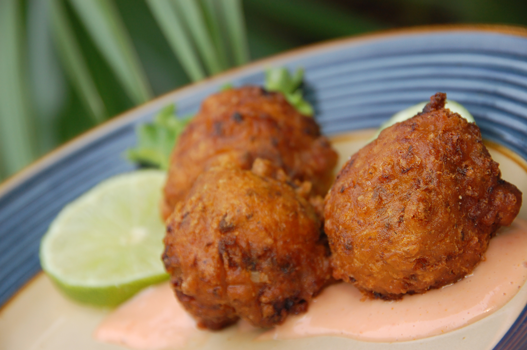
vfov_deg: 7.0
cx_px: 264
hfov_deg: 10.6
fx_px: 2852
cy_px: 175
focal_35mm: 195
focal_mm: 130
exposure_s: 1/320
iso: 400
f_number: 8
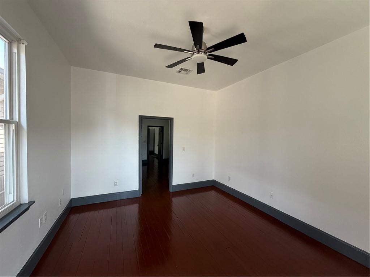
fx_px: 150
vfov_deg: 85.7
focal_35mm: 14
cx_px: 185
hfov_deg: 102.1
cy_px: 138
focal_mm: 2.22
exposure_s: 1/121
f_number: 2.2
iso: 160
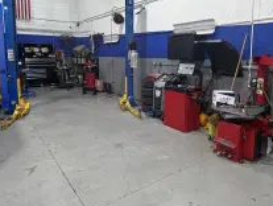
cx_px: 152
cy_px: 81
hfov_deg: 65.0
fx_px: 213
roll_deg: -0.4
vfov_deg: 51.1
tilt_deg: -6.2
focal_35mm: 27
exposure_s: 1/120
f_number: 2.2
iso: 80
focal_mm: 2.22
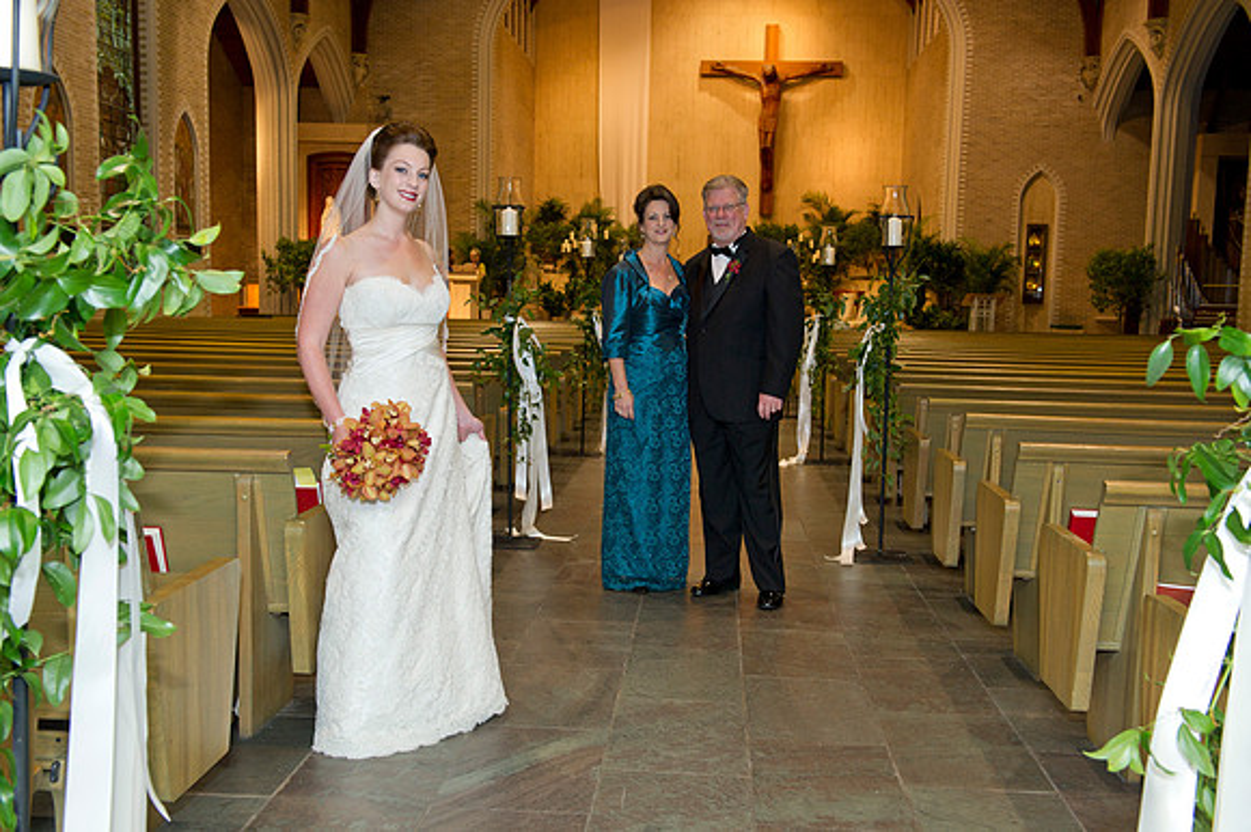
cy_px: 416
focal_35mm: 36
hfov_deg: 53.2
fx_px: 1250
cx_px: 626
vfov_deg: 36.8
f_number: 5.6
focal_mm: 36
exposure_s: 1/60
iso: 800
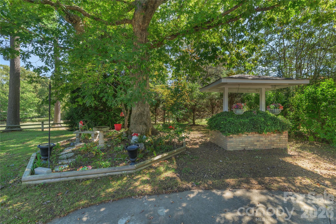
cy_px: 112
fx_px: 140
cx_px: 168
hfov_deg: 100.4
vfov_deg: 77.3
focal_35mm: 15
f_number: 8
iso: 320
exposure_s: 1/50
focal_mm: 15
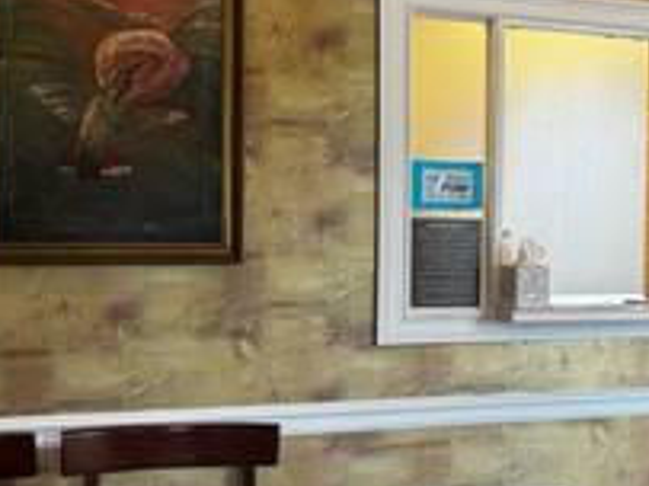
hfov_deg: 28.0
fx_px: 1180
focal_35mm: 63
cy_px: 243
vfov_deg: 23.3
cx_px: 715
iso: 125
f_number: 1.78
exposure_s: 1/120
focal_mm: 6.76
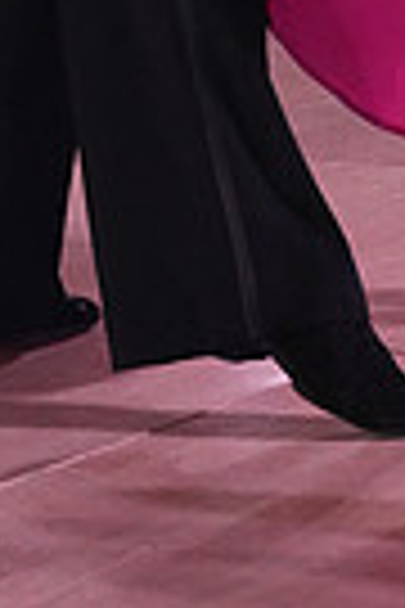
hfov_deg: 6.9
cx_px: 200
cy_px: -536
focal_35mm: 198
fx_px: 3341
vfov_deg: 9.8
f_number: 7.1
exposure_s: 1/400
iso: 8000
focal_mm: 46
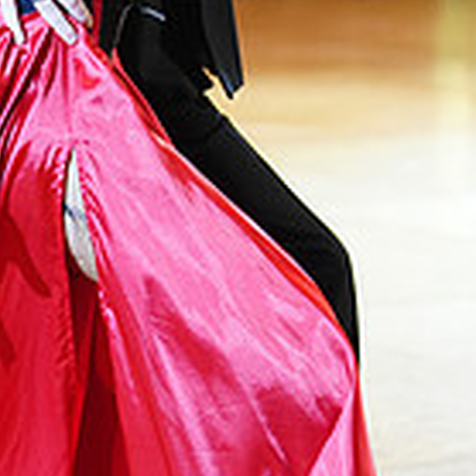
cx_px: -36
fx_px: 4076
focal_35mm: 262
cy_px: -120
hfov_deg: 6.7
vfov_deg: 6.6
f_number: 2.8
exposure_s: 1/320
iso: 2500
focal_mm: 74
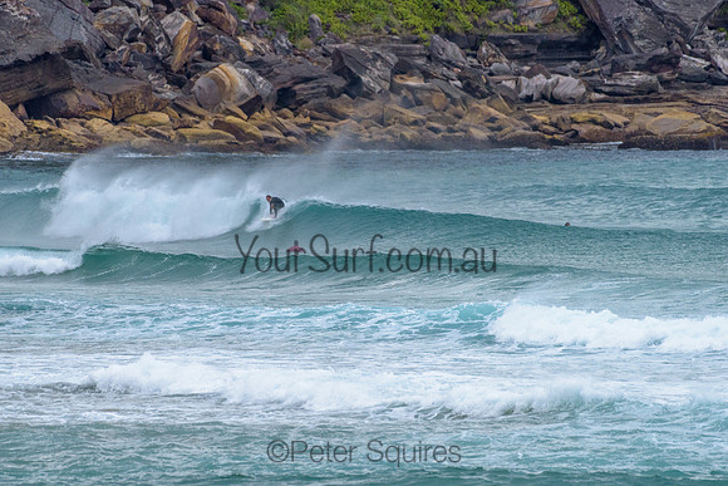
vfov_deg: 2.2
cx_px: 354
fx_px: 12402
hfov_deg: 3.4
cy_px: 237
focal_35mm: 613
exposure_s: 1/2000
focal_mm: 500
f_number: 5.6
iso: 800
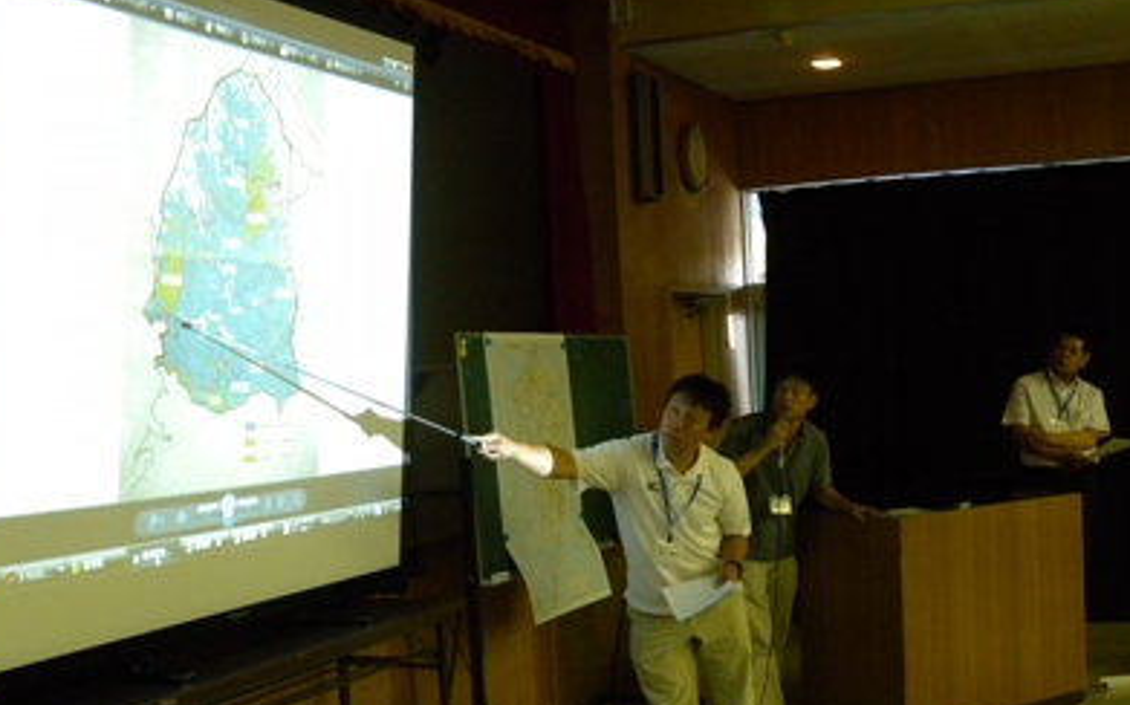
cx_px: 561
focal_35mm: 51
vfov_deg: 25.2
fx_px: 1570
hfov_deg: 39.6
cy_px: 468
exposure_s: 1/46
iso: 400
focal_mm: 9
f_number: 3.3
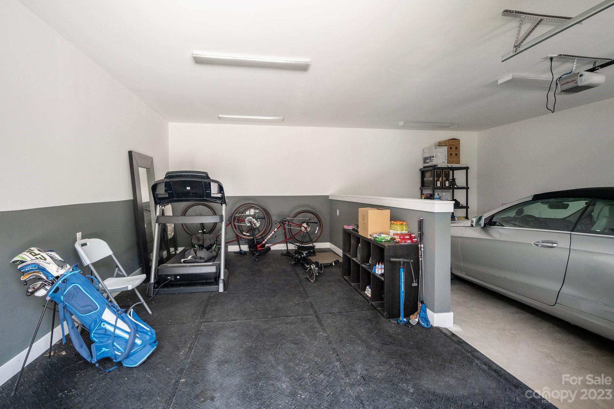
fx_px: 298
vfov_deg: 68.8
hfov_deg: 91.7
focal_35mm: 18
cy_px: 204
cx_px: 307
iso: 1400
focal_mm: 17.5
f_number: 4
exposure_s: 1/125
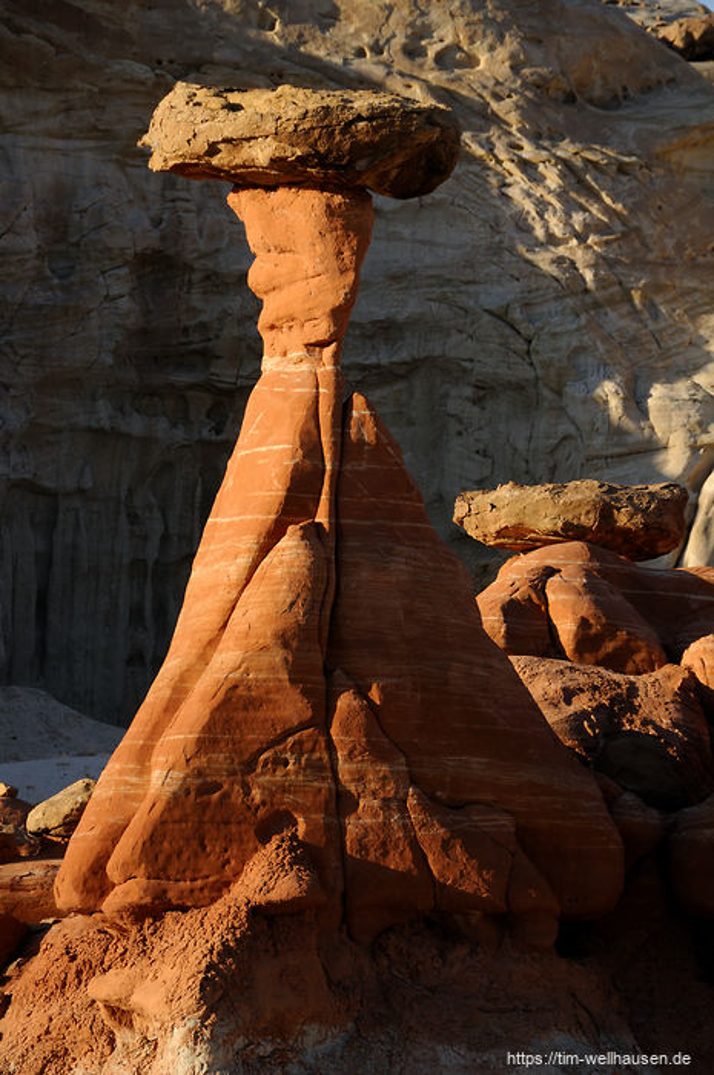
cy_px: 538
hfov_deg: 8.7
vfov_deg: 13.1
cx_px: 357
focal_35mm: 158
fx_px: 4697
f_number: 11
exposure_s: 1/250
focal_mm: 105
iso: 200
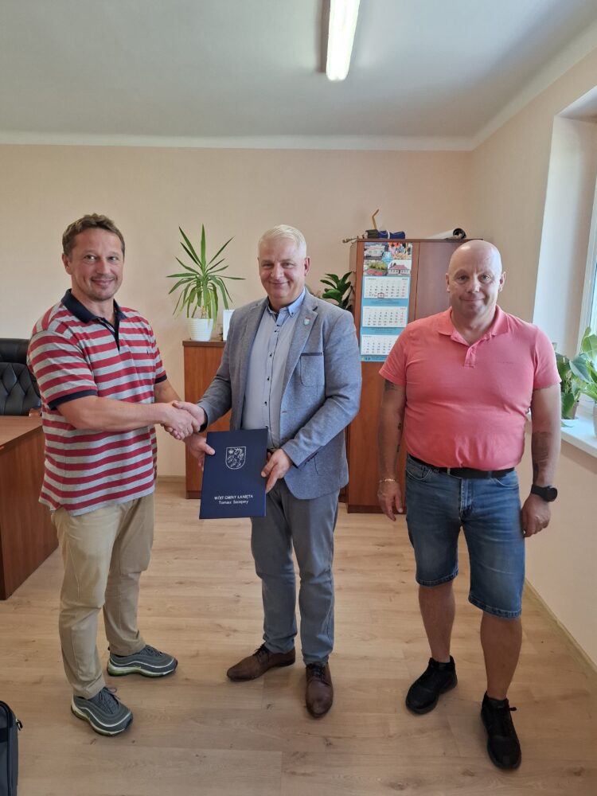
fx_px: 529
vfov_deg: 73.9
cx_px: 298
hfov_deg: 58.9
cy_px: 398
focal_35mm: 23
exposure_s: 1/100
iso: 160
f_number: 1.8
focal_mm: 5.54
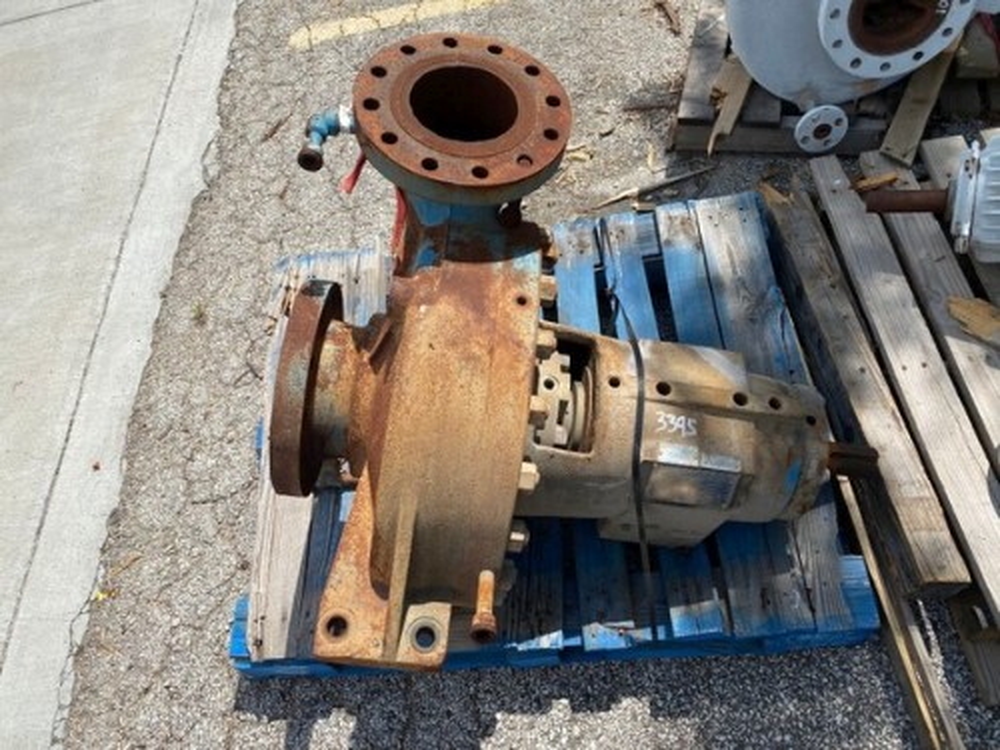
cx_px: 500
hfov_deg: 67.3
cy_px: 375
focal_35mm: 26
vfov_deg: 53.1
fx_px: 751
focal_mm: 4.25
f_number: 1.8
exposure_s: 1/2817
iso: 32
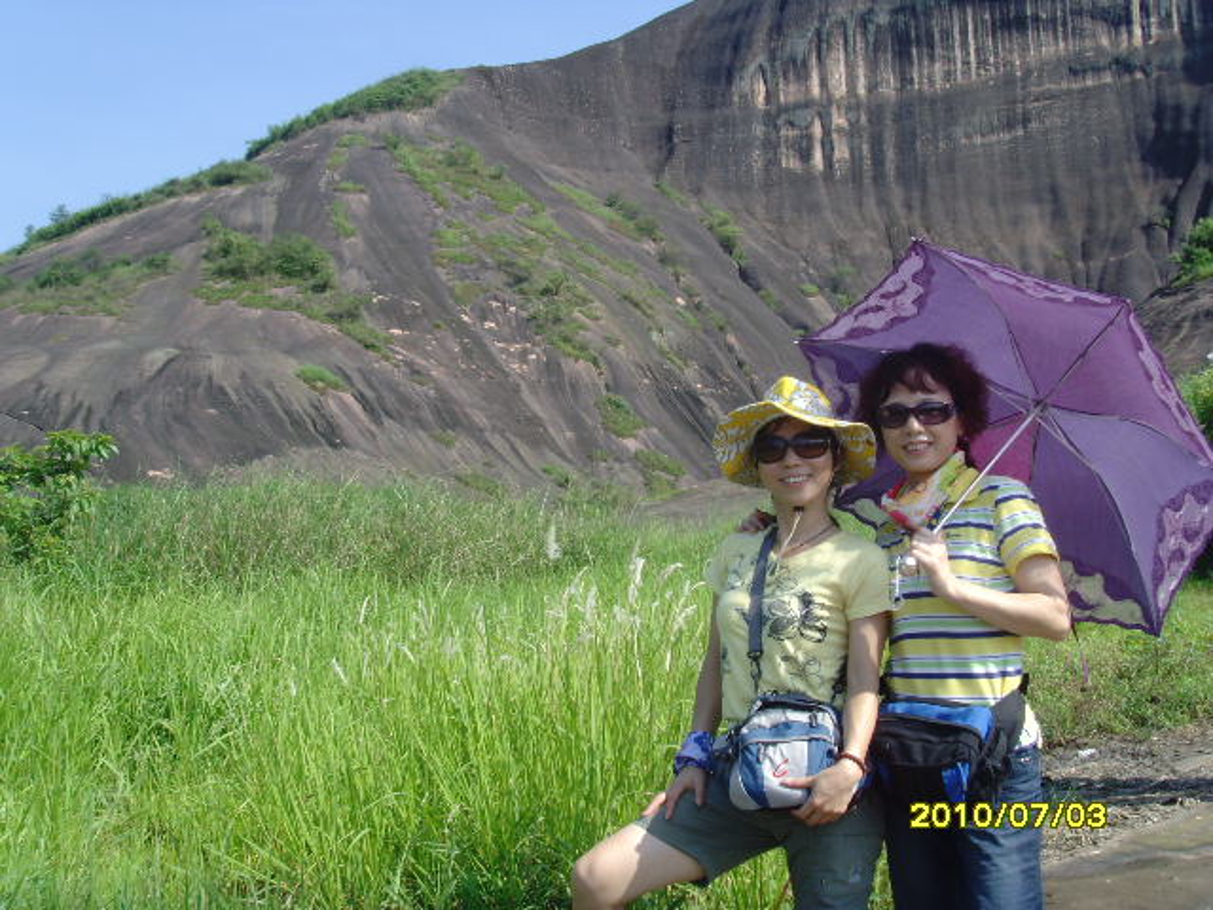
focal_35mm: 39
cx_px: 606
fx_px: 1367
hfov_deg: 47.9
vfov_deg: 36.8
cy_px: 455
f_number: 6.3
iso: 80
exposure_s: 1/180
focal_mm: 6.6
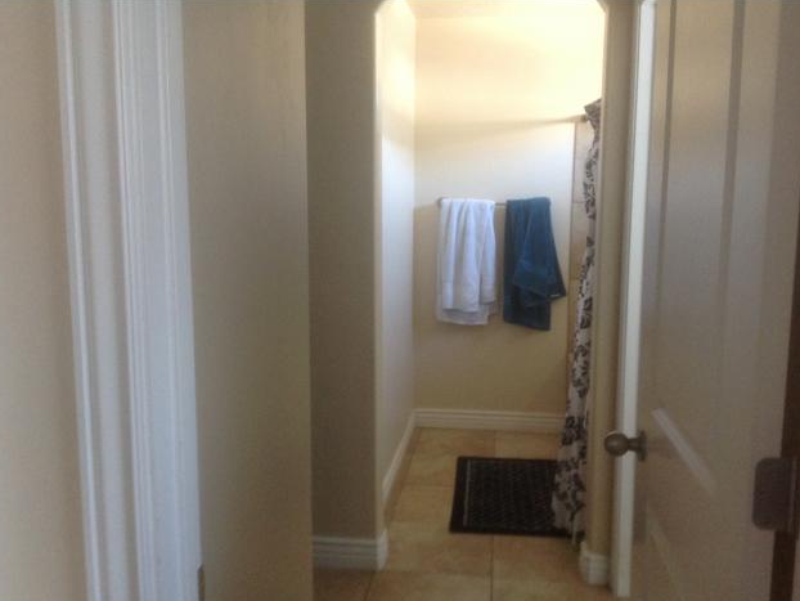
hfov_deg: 51.3
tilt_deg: -7.3
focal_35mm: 36
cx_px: 401
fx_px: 832
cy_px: 305
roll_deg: -1.6
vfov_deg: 39.7
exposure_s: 1/15
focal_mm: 4.28
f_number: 2.4
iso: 200
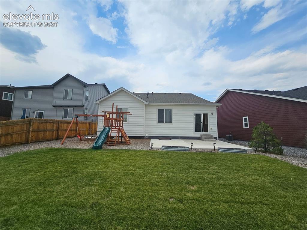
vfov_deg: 89.9
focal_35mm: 13
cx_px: 154
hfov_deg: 106.2
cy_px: 115
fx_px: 115
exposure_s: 1/3336
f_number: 2.2
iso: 50
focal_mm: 2.2
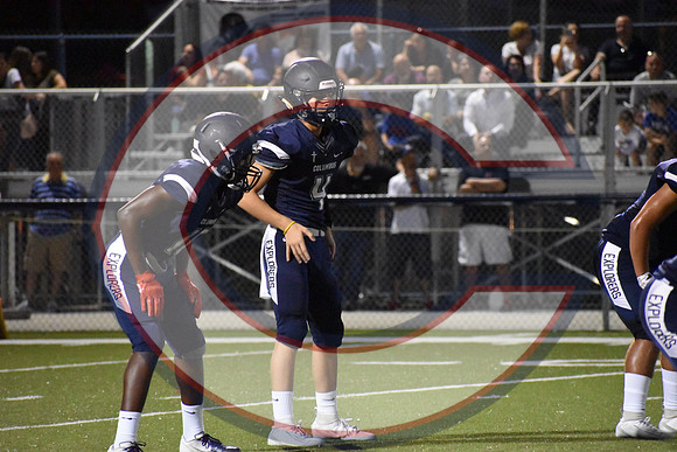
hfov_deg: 6.2
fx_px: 6207
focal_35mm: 330
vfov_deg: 4.2
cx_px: 338
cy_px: 226
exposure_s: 1/250
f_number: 5.6
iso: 12800
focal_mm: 220
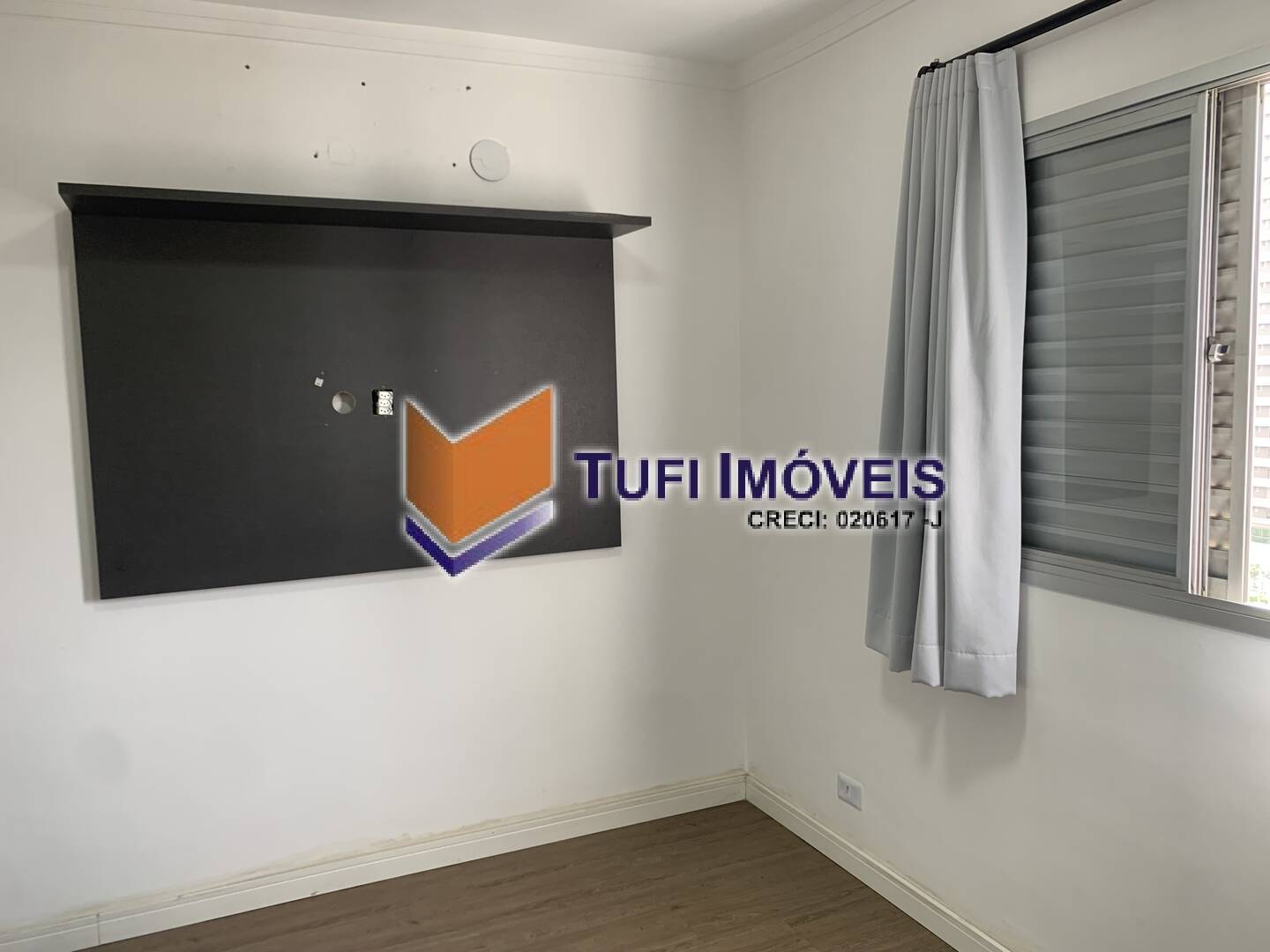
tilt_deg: -4.3
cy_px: 476
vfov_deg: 53.1
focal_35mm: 26
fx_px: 954
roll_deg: +1.6
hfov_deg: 67.3
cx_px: 635
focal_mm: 4.25
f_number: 1.8
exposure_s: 1/121
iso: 100
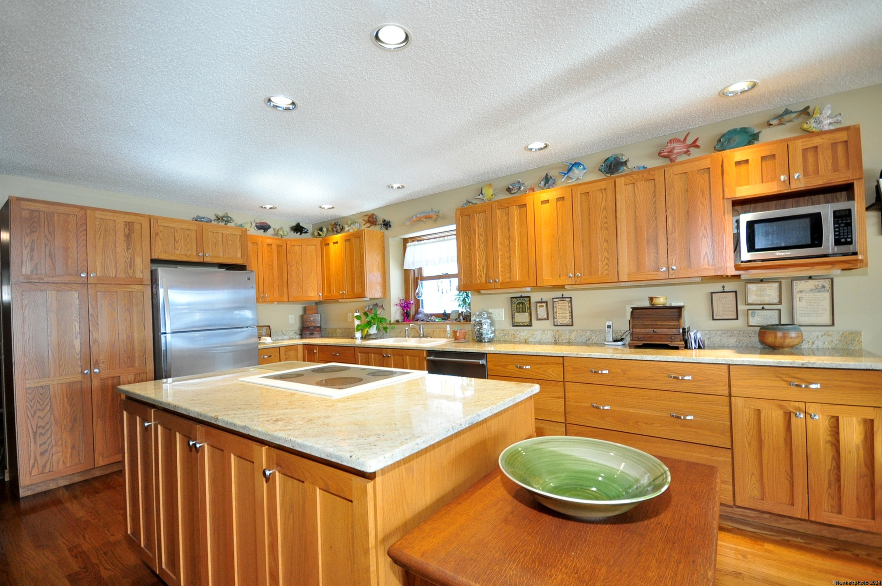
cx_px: 441
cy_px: 293
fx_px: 404
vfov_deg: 71.9
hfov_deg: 95.1
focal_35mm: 16
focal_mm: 11
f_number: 4.2
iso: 800
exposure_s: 1/100
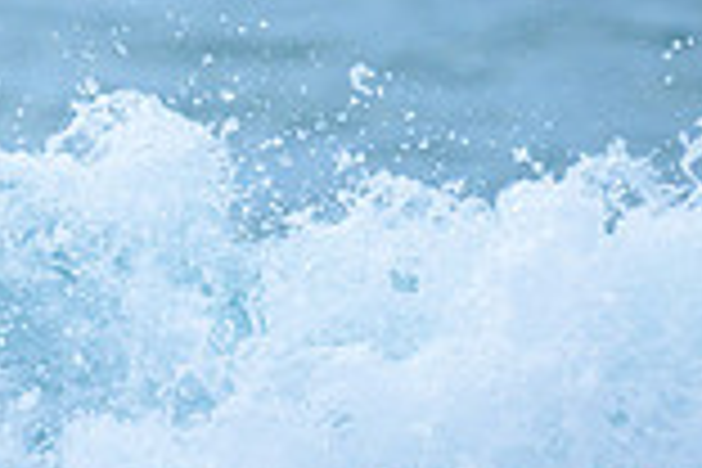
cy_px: 399
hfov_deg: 0.5
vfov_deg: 0.3
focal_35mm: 3979
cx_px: -759
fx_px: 77584
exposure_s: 1/3200
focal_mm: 800
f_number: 6.3
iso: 400
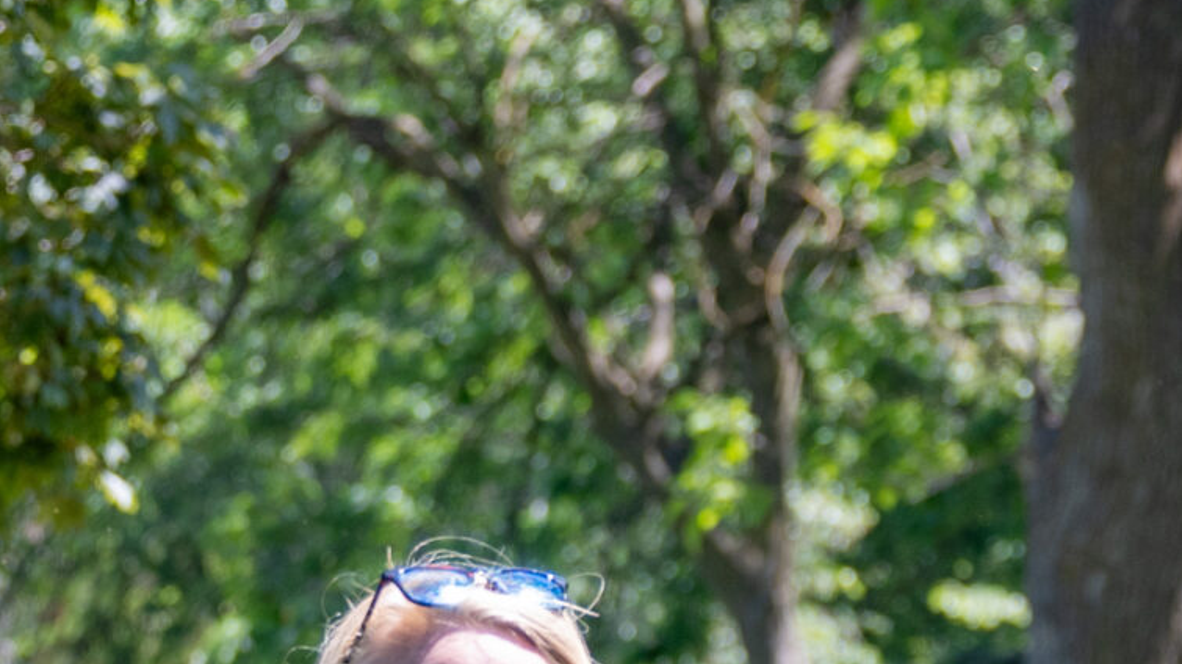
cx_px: 1365
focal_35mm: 496
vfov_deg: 2.4
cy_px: 1063
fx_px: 15533
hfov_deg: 4.3
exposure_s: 1/200
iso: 100
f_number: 5
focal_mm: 93
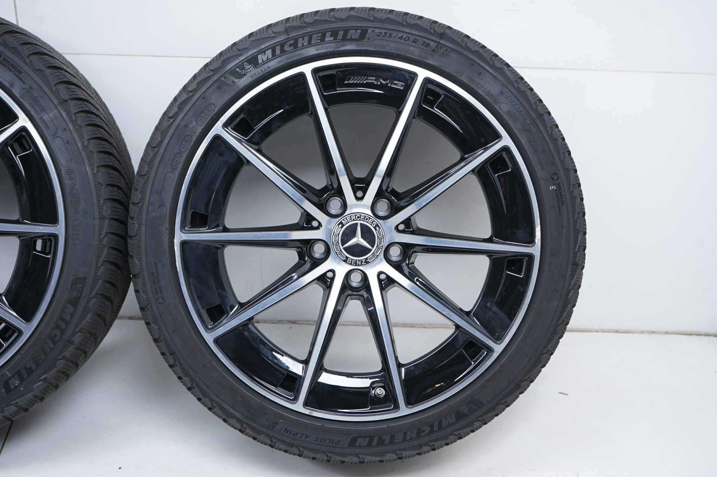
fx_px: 1095
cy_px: 238
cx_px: 358
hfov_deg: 36.3
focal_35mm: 55
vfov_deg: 24.6
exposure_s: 1/125
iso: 250
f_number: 7.1
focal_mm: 55
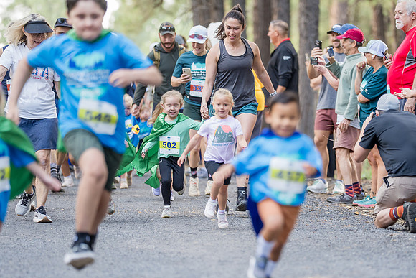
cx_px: 287
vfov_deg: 4.7
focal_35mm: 295
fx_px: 3406
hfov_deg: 7.0
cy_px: 169
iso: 1250
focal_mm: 200
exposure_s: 1/500
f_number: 2.8
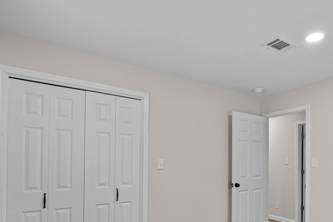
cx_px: 215
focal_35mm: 23
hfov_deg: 74.4
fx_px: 213
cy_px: 161
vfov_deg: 53.2
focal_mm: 10
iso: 400
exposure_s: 1/1.25
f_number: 8
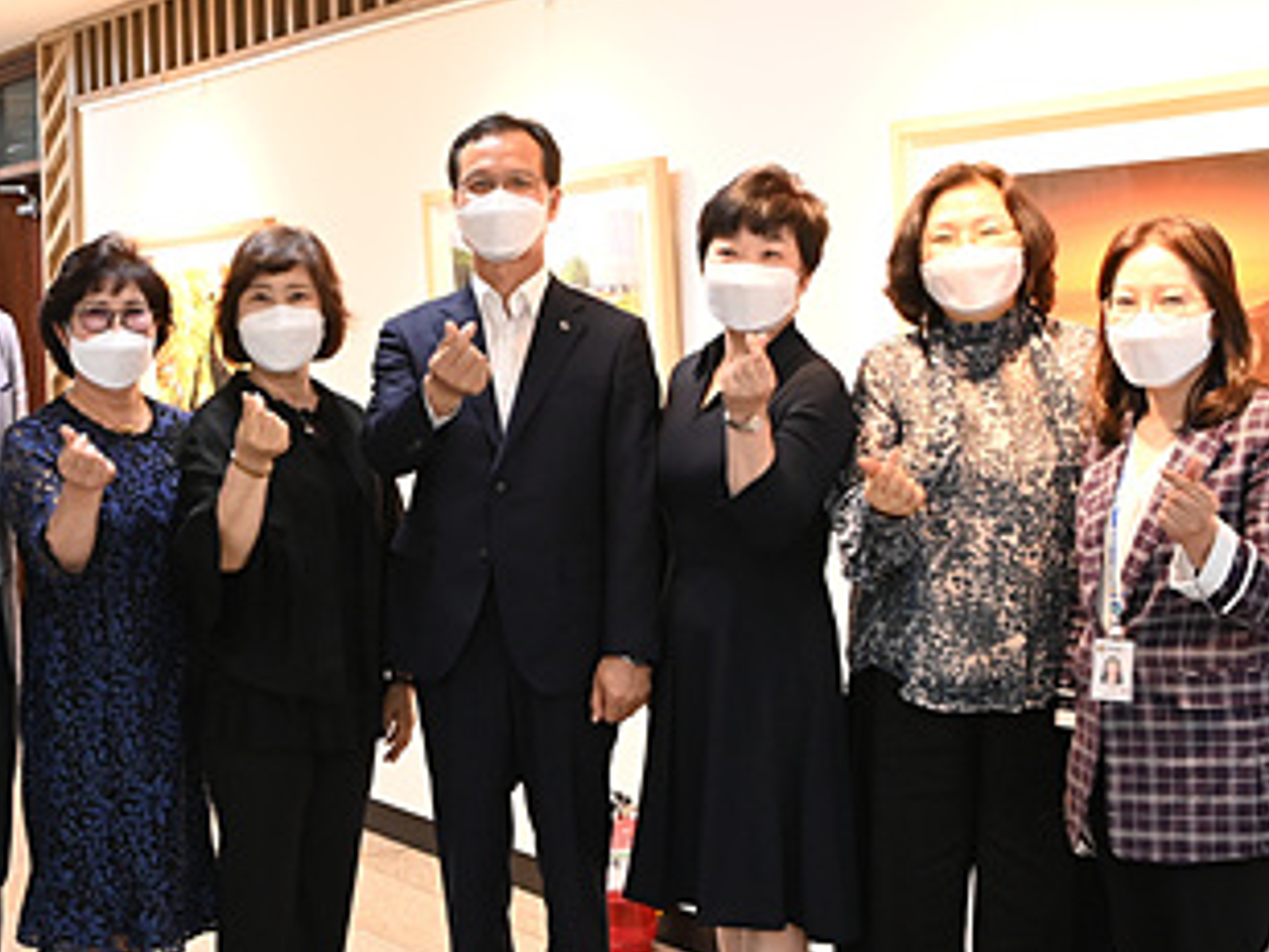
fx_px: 2126
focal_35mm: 58
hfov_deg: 32.6
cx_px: 313
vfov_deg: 25.2
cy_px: 596
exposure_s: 1/250
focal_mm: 29
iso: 3200
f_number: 2.8
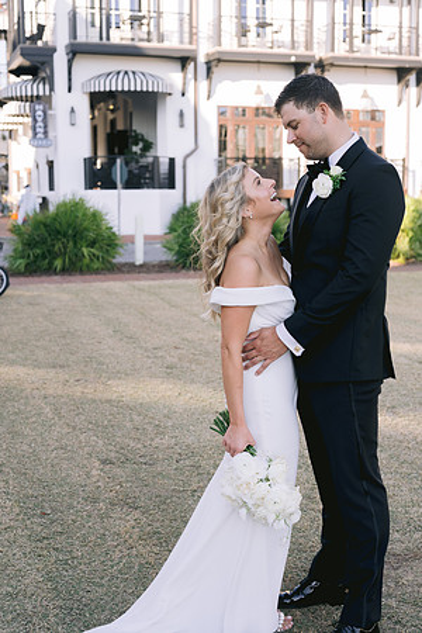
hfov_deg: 27.0
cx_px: 211
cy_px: 316
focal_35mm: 50
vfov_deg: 39.6
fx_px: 879
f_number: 4
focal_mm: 50
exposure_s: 1/400
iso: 200
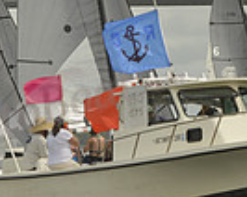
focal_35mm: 287
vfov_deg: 5.4
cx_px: 282
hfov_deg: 6.7
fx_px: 2095
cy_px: -16
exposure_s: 1/1000
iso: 200
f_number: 9
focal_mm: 70
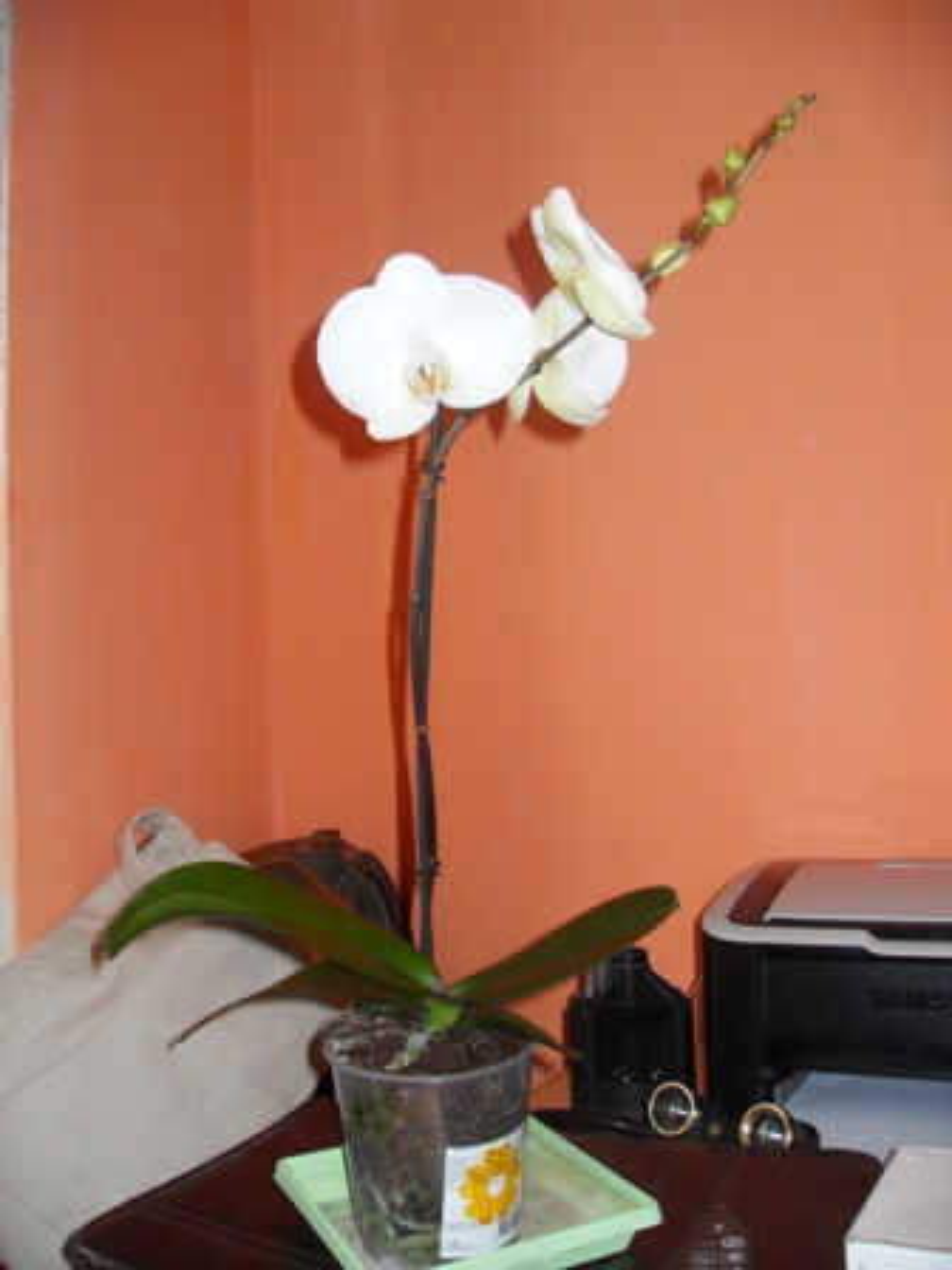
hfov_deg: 40.7
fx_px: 1283
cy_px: 635
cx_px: 476
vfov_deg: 52.6
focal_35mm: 35
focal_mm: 6.3
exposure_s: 1/45
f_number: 2.8
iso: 100
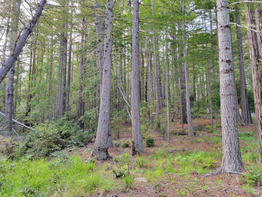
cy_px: 98
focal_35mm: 26
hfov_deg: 67.3
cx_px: 131
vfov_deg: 53.1
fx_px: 197
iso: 100
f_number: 1.8
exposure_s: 1/120
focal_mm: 5.4
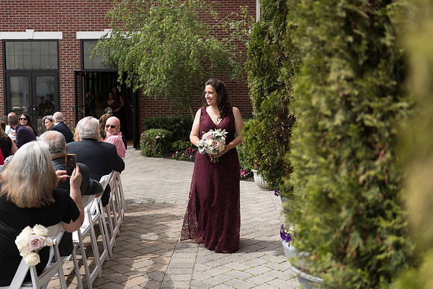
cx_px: 216
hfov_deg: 41.1
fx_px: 577
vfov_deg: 28.1
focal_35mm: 48
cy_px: 144
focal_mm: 48
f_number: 2.8
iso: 64
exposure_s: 1/640
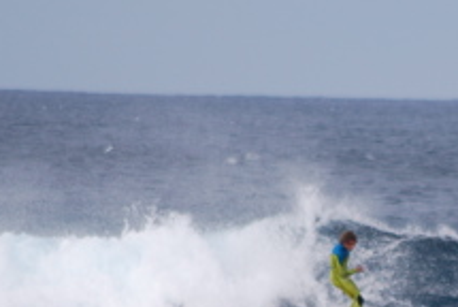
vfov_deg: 1.0
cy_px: 302
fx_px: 18421
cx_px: 448
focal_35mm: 1446
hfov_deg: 1.4
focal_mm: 300
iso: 200
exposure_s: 1/800
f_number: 5.6
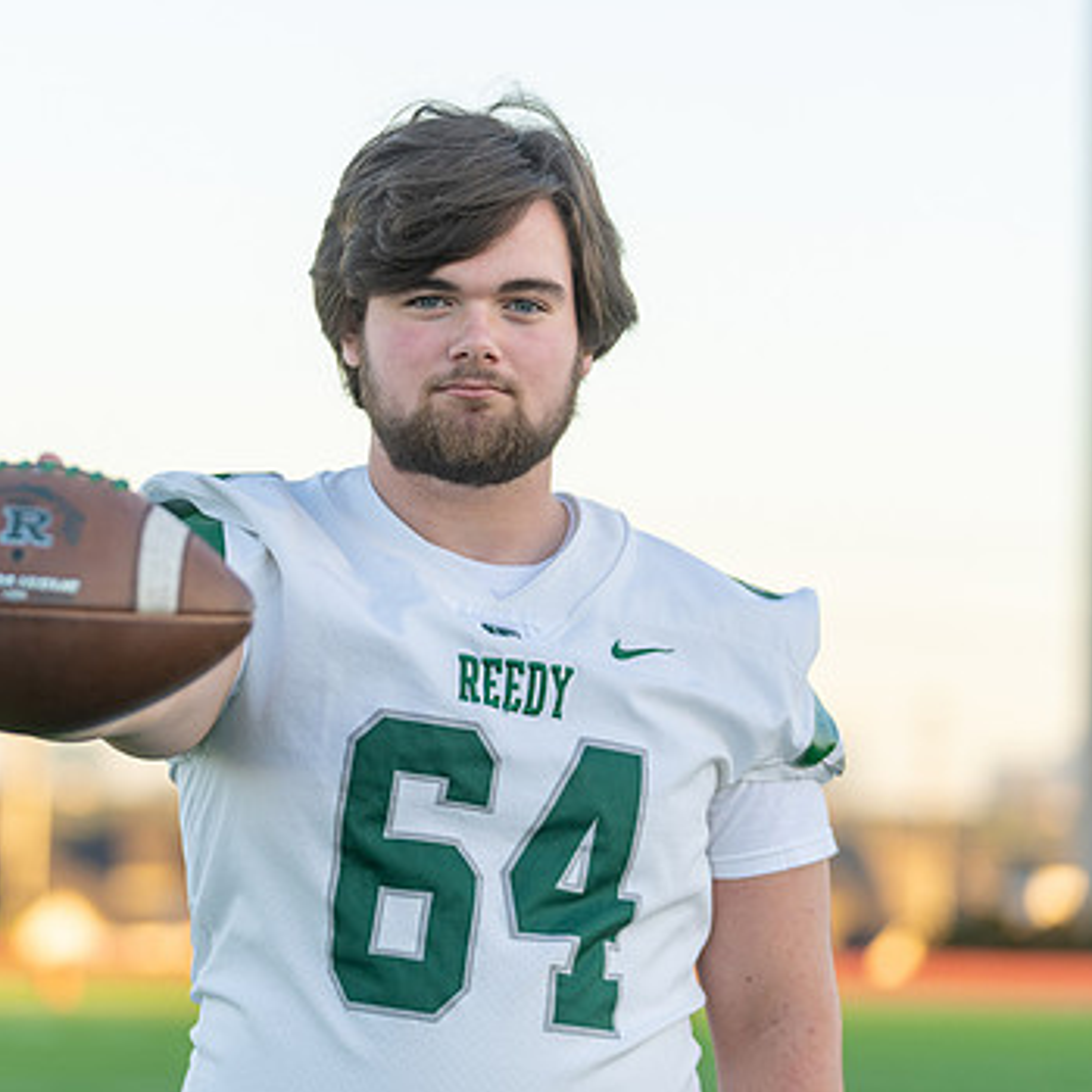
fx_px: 5782
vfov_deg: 10.8
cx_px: 421
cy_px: 526
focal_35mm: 162
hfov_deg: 10.8
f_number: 2.8
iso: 160
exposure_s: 1/400
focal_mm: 115
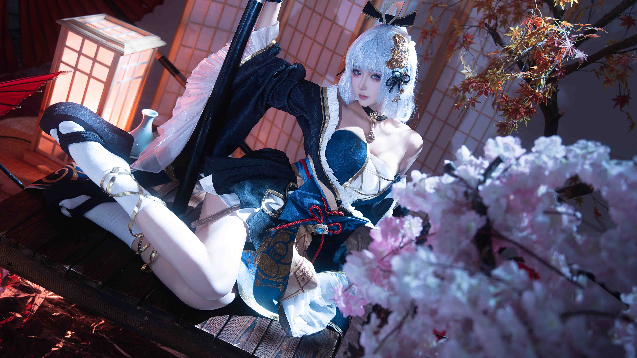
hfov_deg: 49.4
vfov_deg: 29.0
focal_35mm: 41
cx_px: 318
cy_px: 166
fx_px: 693
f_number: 2.8
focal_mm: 39
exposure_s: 1/160
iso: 100
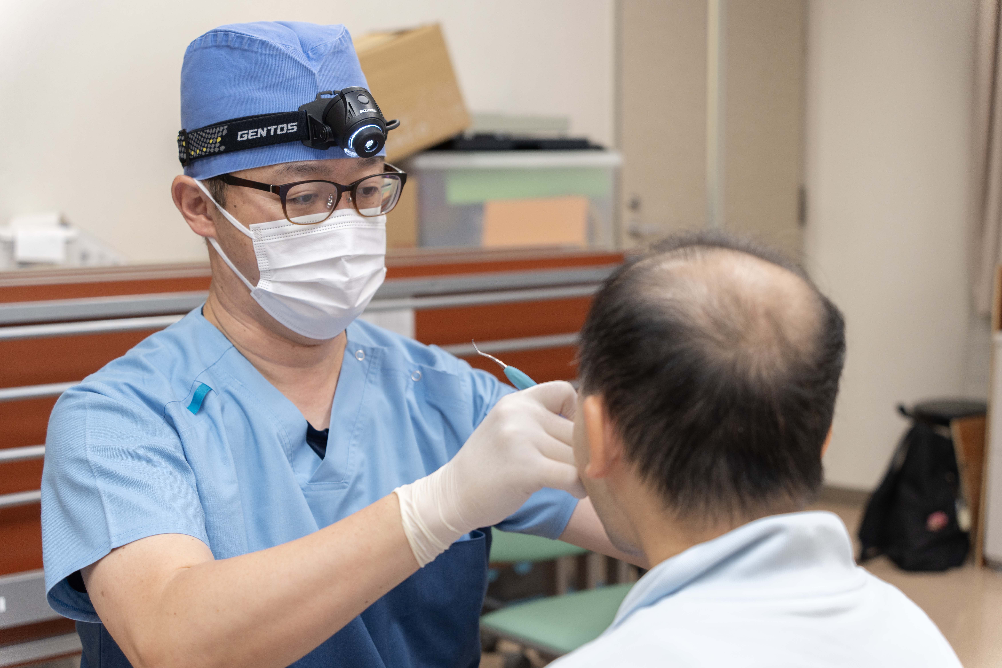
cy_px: 334
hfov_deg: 39.6
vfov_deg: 27.0
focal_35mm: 50
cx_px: 501
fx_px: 1392
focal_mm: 50
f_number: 3.5
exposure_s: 1/125
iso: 500
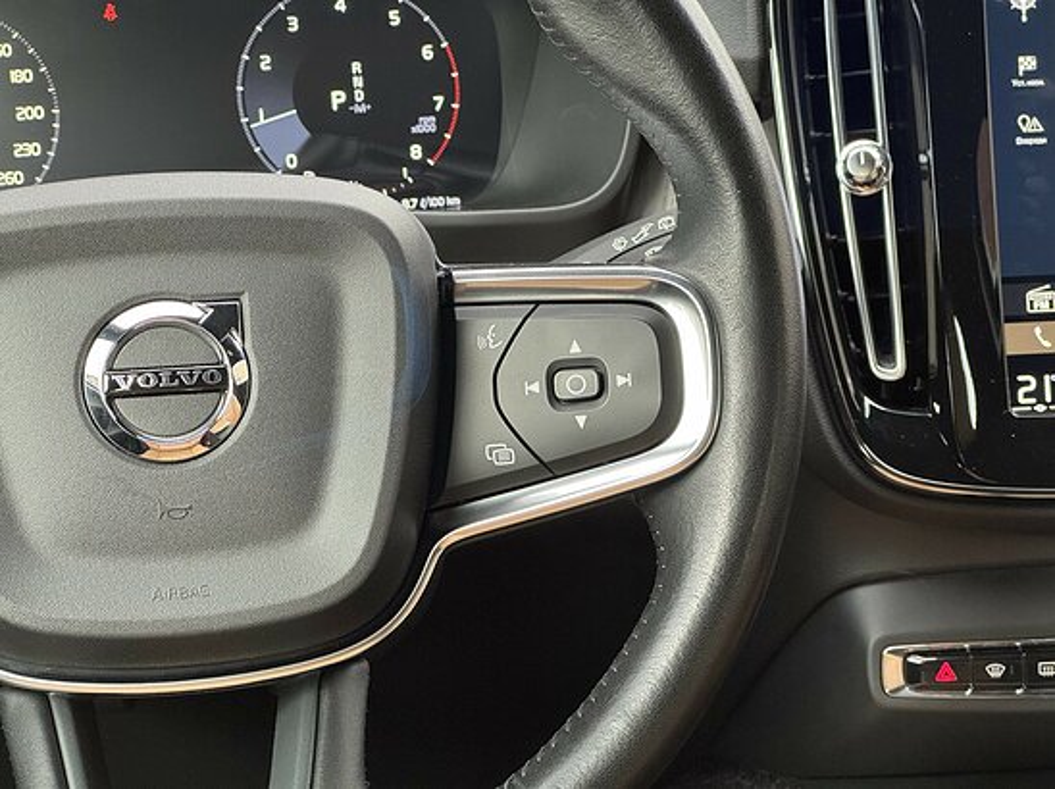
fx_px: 2345
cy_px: 394
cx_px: 528
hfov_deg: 25.4
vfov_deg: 19.1
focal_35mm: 77
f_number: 2.8
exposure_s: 1/60
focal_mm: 9
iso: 500
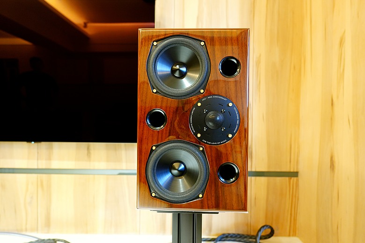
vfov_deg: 72.1
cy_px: 122
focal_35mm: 16
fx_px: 167
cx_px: 182
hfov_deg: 95.0
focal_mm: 11
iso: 400
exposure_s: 1/30
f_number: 2.2
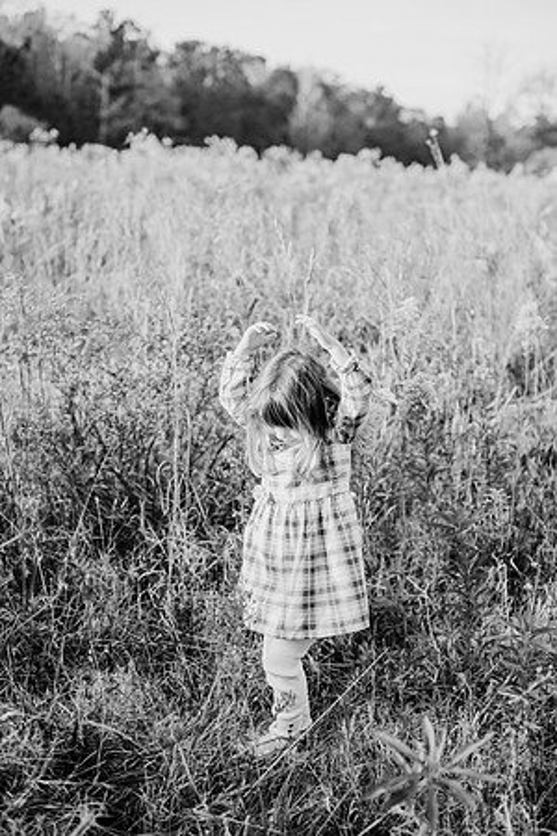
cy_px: 418
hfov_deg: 27.0
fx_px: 1160
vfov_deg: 39.6
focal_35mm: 50
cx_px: 278
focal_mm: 50
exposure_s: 1/1000
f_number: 2.8
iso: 500
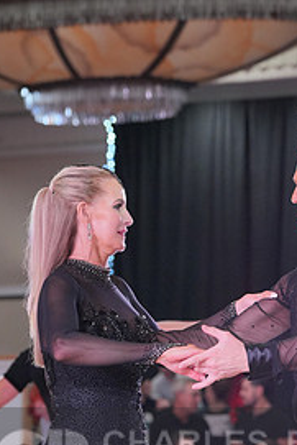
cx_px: 204
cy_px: 463
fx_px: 2645
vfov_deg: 9.5
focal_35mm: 214
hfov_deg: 6.4
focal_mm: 100
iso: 2000
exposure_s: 1/500
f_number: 4
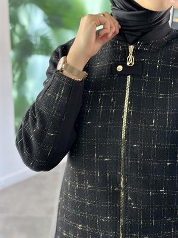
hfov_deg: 30.3
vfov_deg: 39.6
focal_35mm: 48
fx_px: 329
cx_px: 89
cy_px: 119
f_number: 1.78
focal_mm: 6.86
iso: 125
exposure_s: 1/156
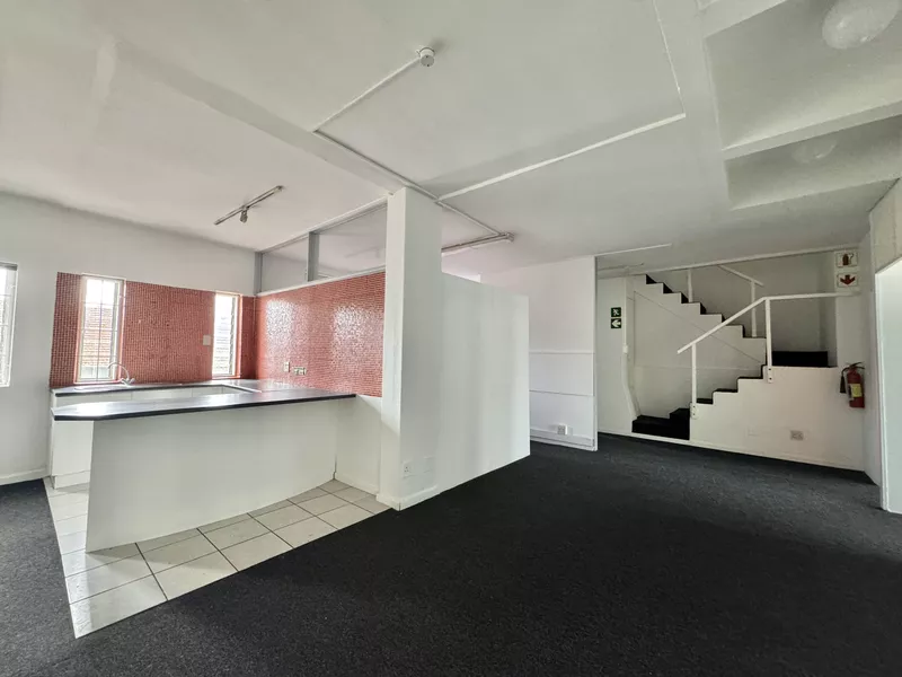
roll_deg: -1.2
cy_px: 338
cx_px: 451
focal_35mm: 14
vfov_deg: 85.7
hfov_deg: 102.1
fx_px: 365
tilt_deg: +2.9
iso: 400
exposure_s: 1/50
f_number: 2.2
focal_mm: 2.22
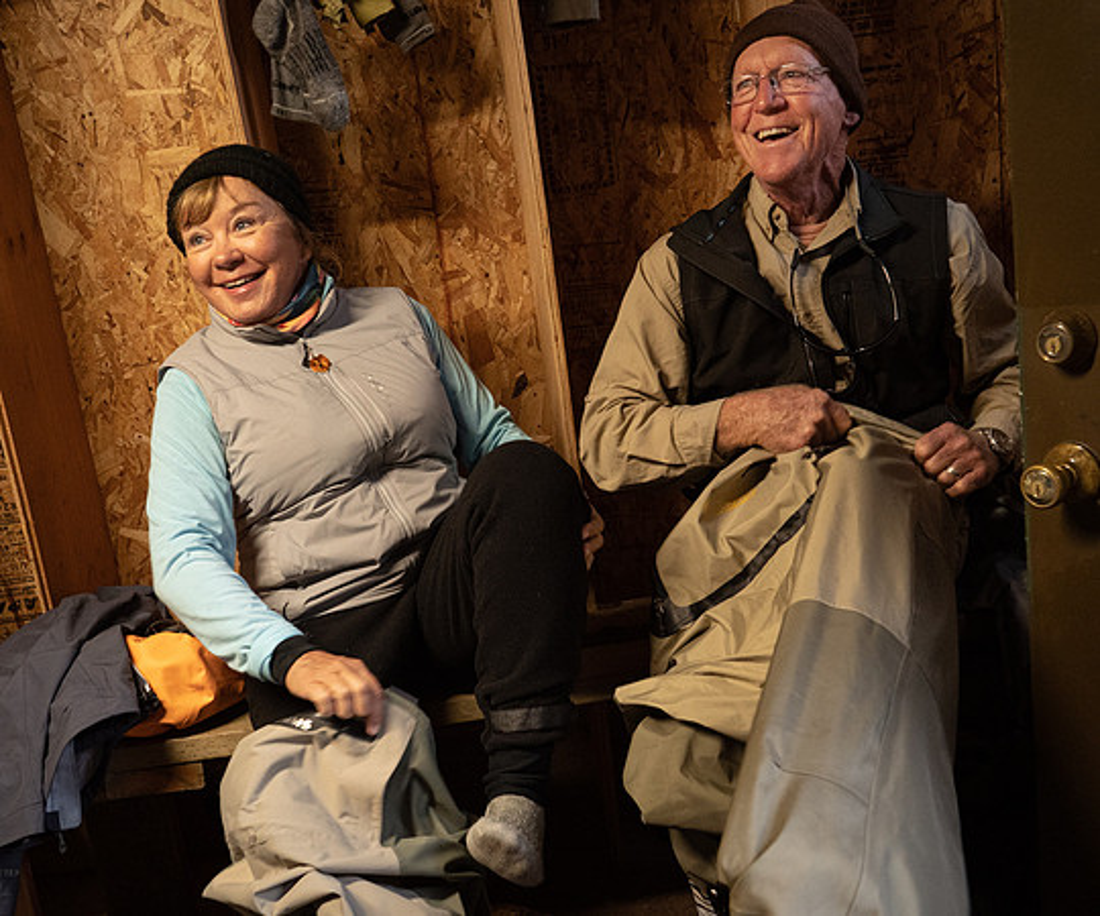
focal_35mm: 37
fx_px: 1240
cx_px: 532
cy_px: 503
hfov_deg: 47.8
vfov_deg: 40.5
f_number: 3.5
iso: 1600
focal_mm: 16
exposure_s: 1/80
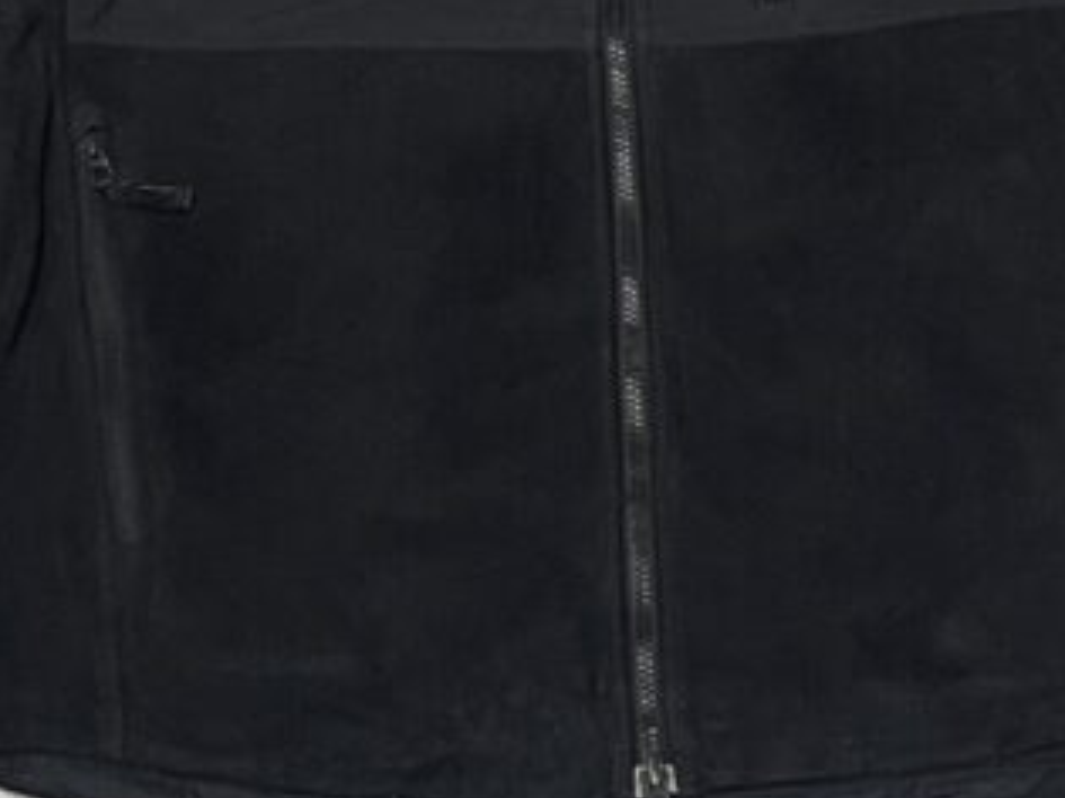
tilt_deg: -68.9
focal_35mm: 44
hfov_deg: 42.6
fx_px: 1353
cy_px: 100
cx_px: 663
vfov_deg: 31.5
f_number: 1.6
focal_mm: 4.2
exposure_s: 1/50
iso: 250
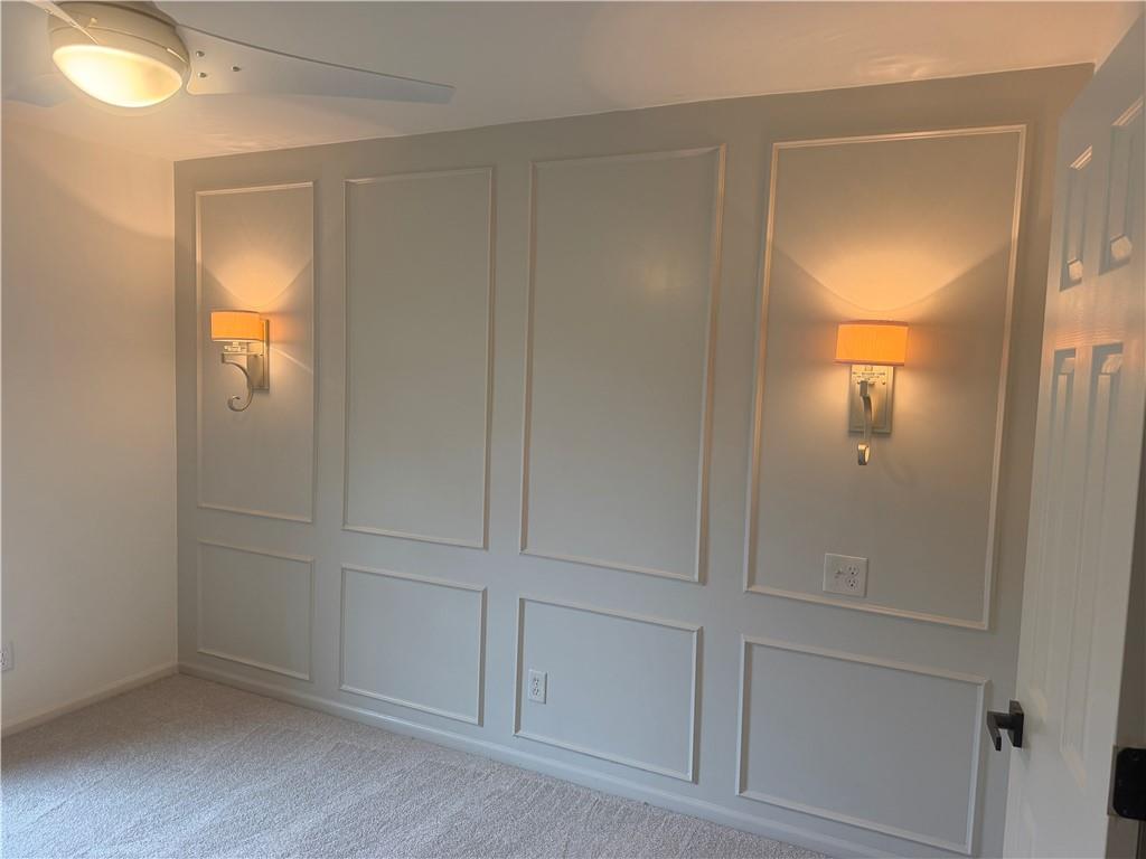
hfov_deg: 71.6
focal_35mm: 24
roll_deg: -2.3
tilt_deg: -4.4
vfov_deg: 56.8
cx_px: 573
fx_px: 795
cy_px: 430
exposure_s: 1/120
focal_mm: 6.76
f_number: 1.78
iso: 160
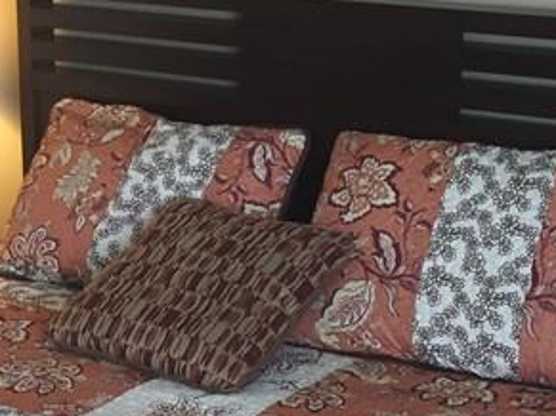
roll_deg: +0.7
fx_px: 1638
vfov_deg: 14.5
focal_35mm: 102
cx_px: 78
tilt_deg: -18.4
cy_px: 258
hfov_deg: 19.0
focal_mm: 4.15
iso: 125
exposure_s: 1/33
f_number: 2.2
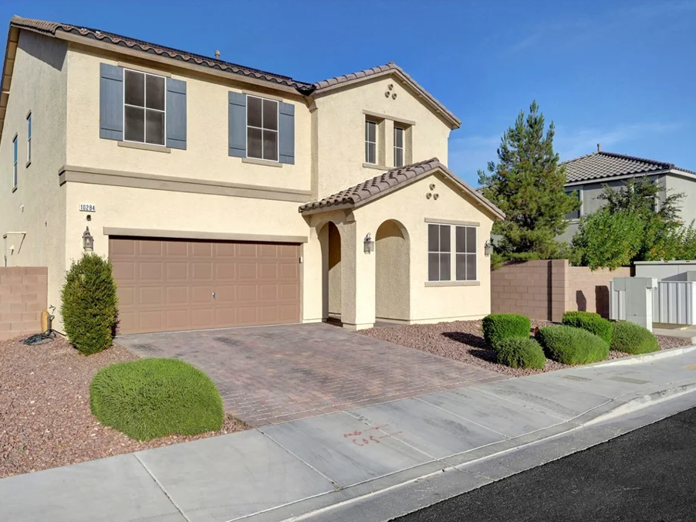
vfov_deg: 55.7
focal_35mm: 25
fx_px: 493
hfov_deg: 70.2
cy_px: 261
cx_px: 313
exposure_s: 1/2000
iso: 800
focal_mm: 22.5
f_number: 8
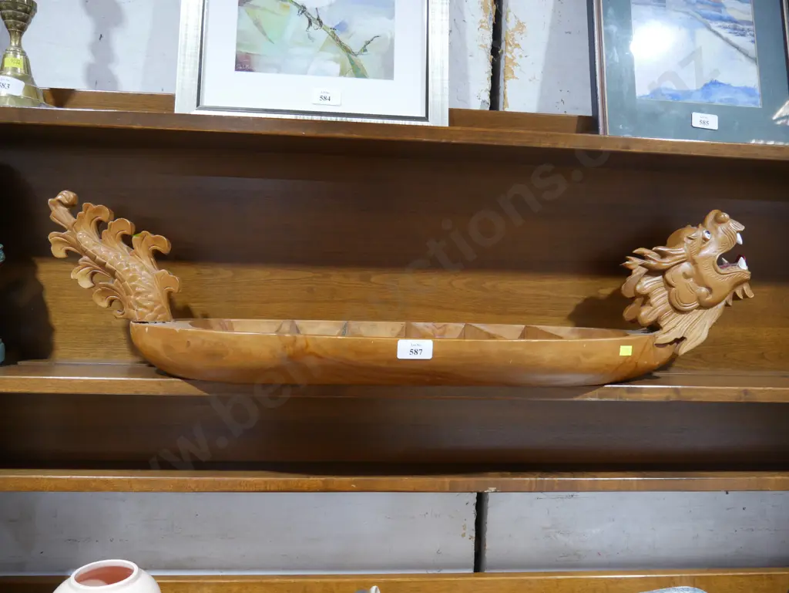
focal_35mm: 28
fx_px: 639
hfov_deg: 63.4
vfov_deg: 49.8
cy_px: 296
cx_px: 394
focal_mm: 14
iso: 1000
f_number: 3.5
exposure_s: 1/60
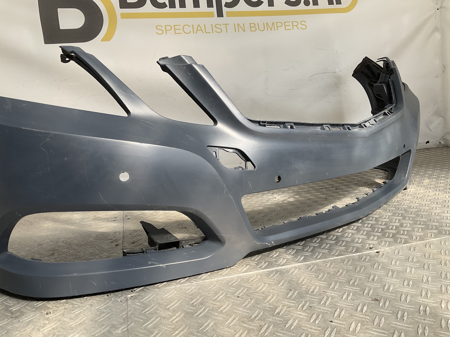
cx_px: 225
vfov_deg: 48.2
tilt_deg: -10.8
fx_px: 377
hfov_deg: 61.7
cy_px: 168
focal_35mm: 29
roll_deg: +2.8
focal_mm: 3
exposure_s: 1/394
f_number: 1.8
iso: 16
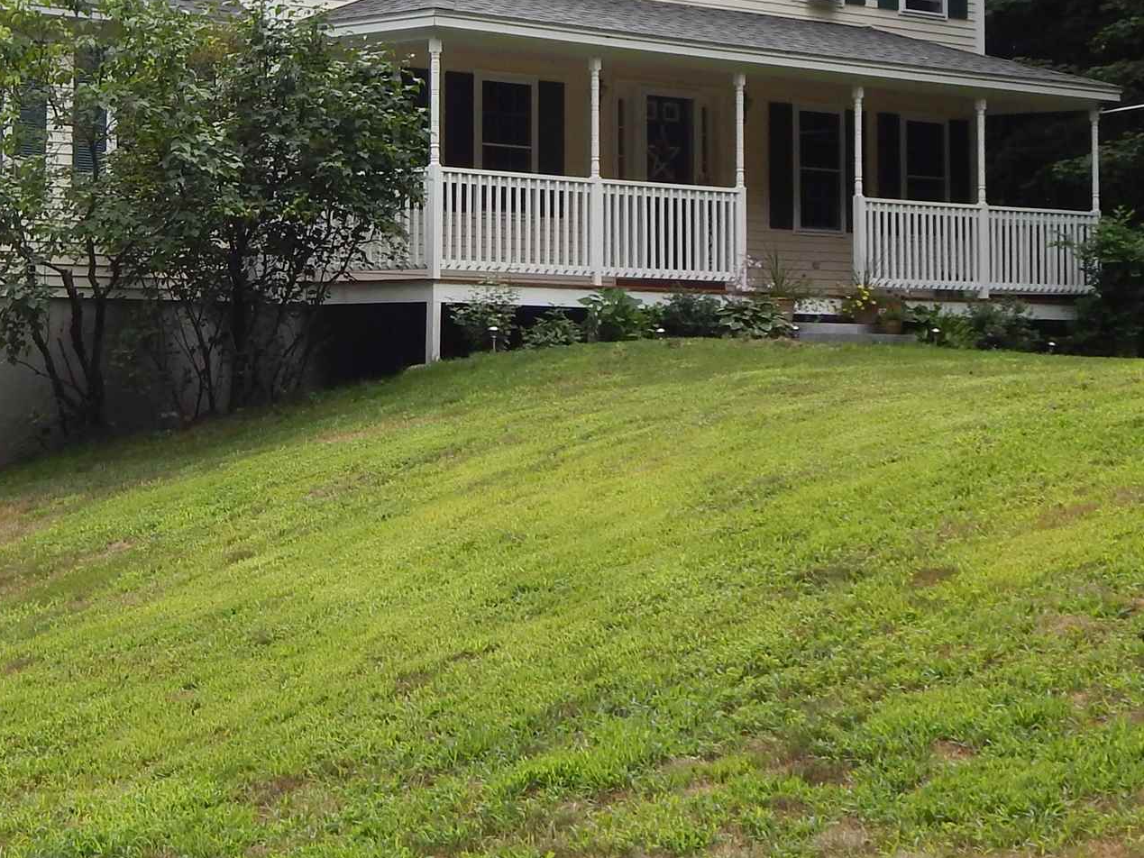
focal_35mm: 92
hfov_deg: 21.2
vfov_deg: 15.9
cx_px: 309
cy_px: 140
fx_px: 3041
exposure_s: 1/400
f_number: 3.4
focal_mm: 6.8
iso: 125
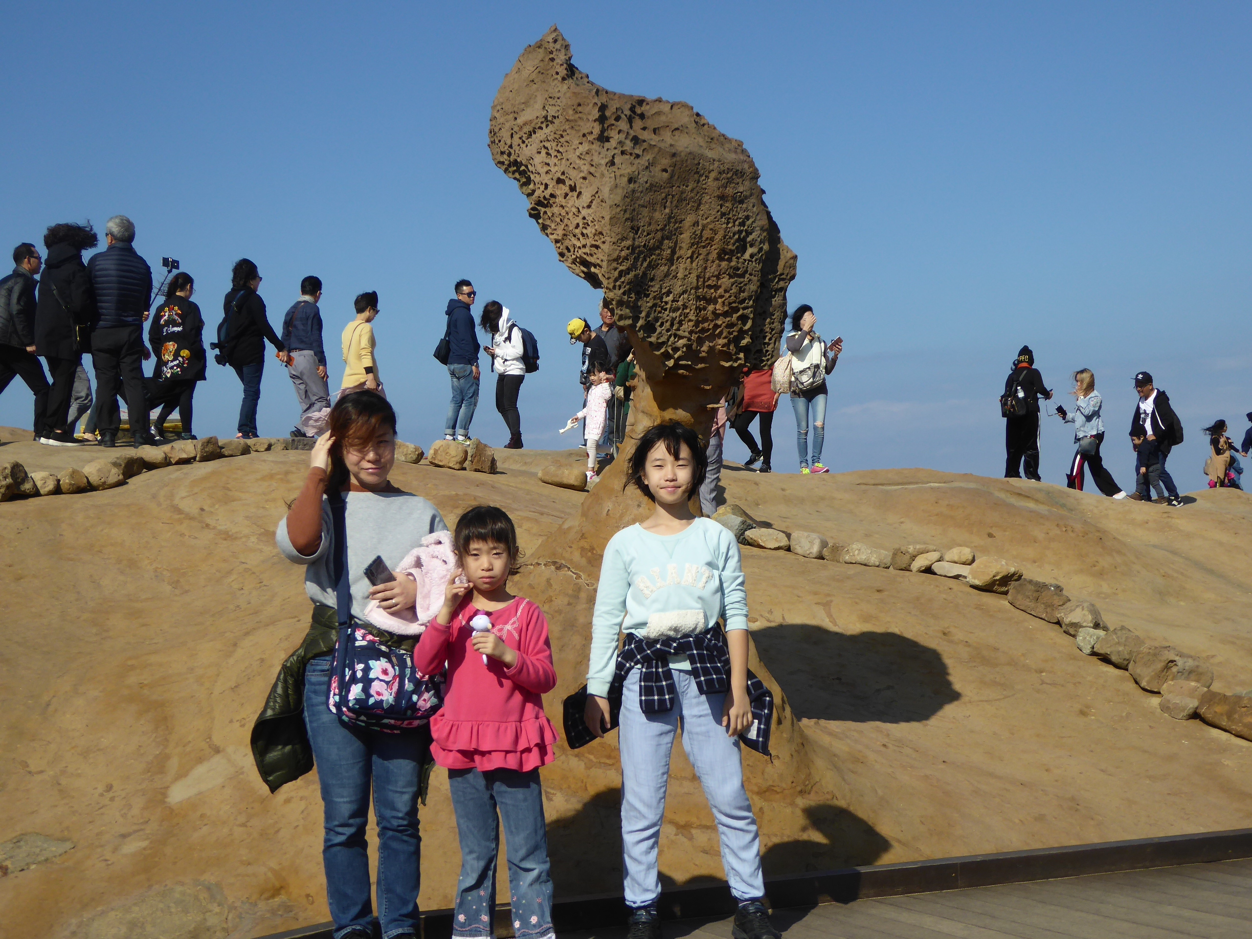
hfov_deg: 32.2
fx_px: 2170
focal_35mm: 60
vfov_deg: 24.4
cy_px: 470
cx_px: 626
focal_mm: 10.3
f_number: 4.2
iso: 100
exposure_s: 1/1300
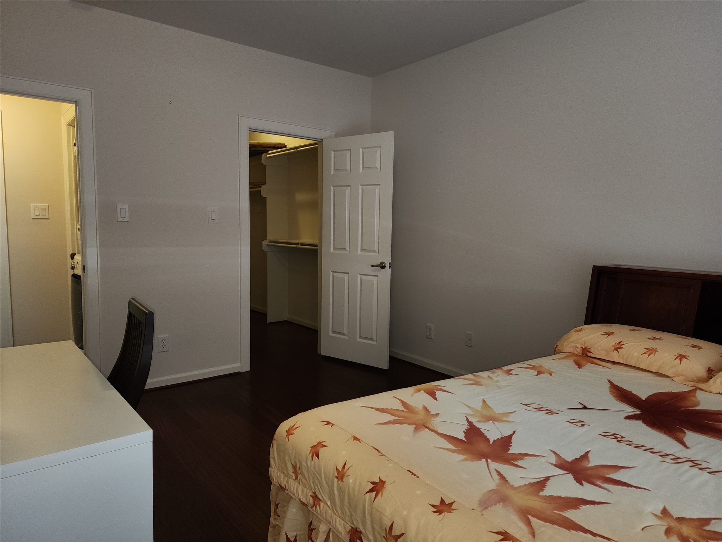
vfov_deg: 58.9
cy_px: 271
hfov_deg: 73.9
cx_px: 361
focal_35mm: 23
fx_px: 480
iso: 100
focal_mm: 6.4
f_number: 1.8
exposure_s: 1/30
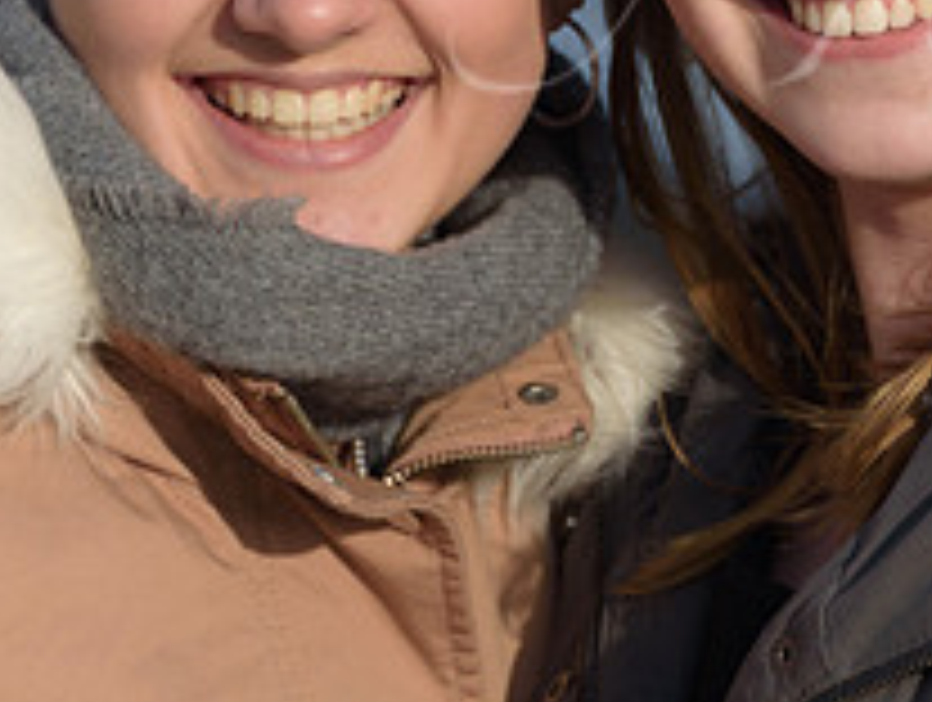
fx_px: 13782
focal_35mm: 511
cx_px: 684
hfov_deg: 3.9
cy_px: -47
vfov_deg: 2.9
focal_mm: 190
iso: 200
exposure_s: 1/320
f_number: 5.6
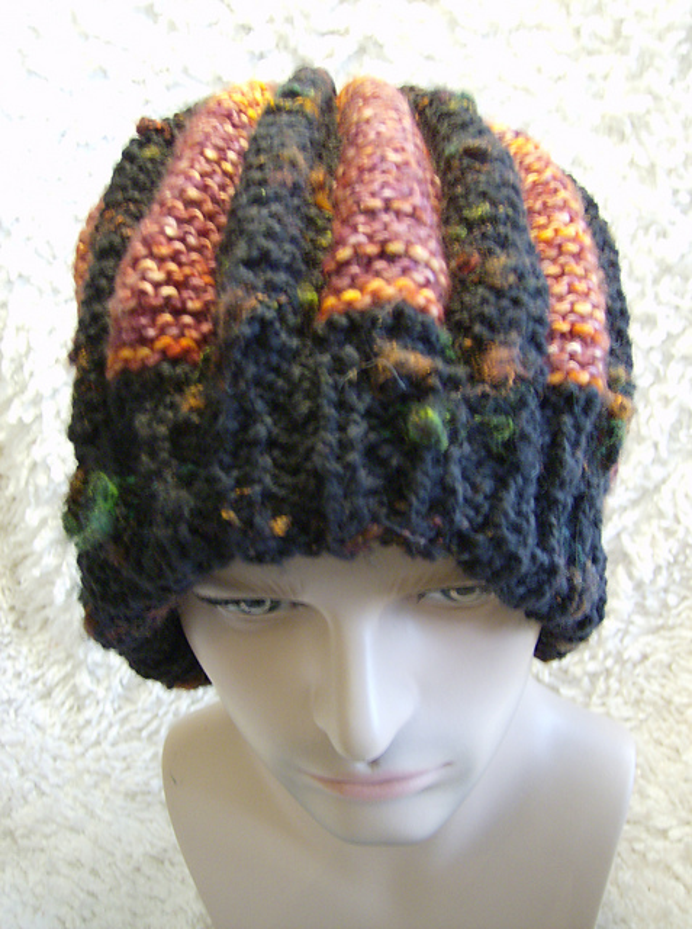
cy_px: 464
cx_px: 346
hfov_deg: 39.5
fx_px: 963
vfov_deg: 51.5
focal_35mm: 36
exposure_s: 1/10.9
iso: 200
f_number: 2.8
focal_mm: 6
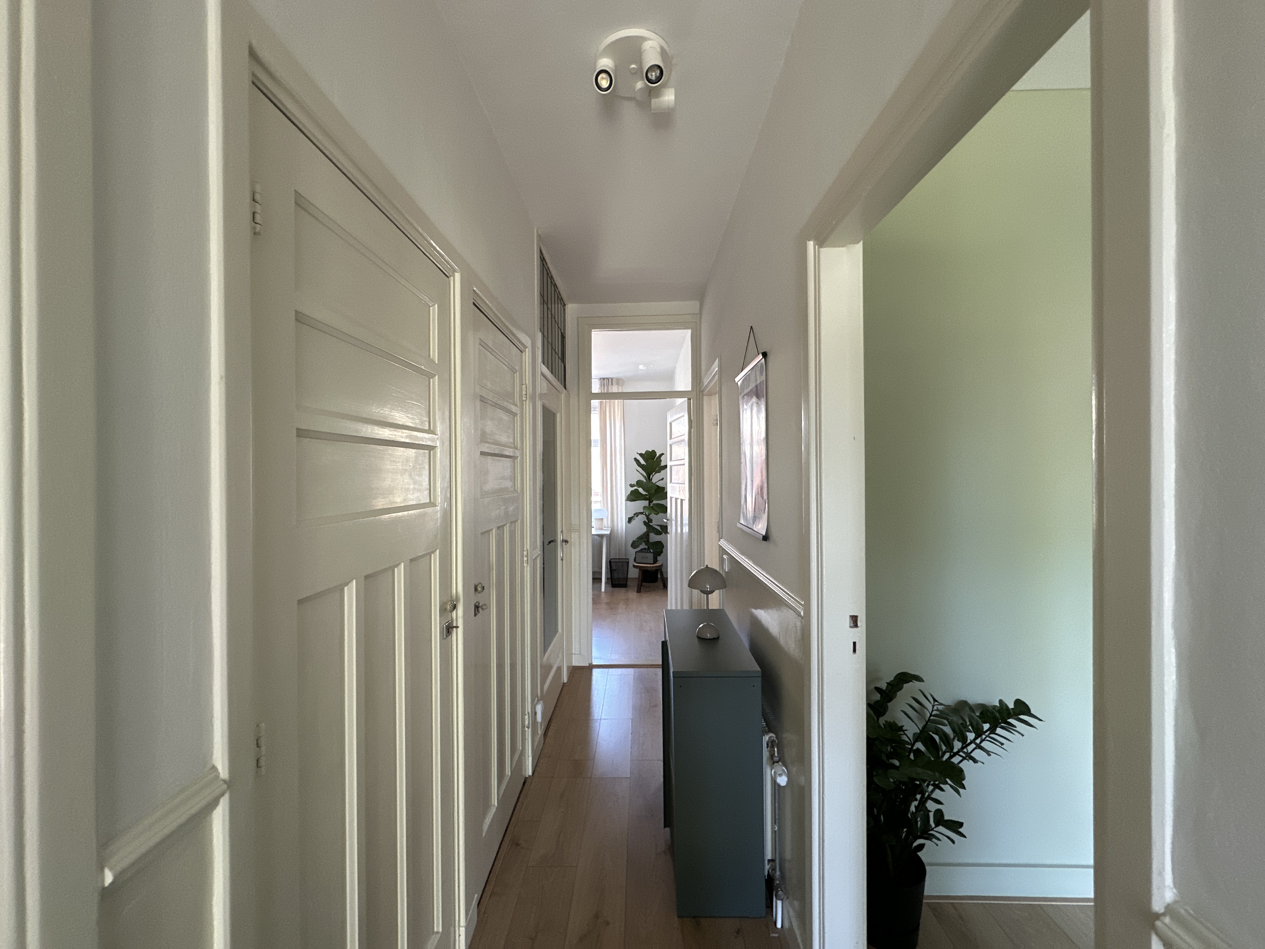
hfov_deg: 102.1
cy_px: 474
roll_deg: +1.2
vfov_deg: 85.7
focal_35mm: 14
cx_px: 632
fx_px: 512
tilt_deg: +0.4
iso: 320
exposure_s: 1/94
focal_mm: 2.22
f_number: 2.2
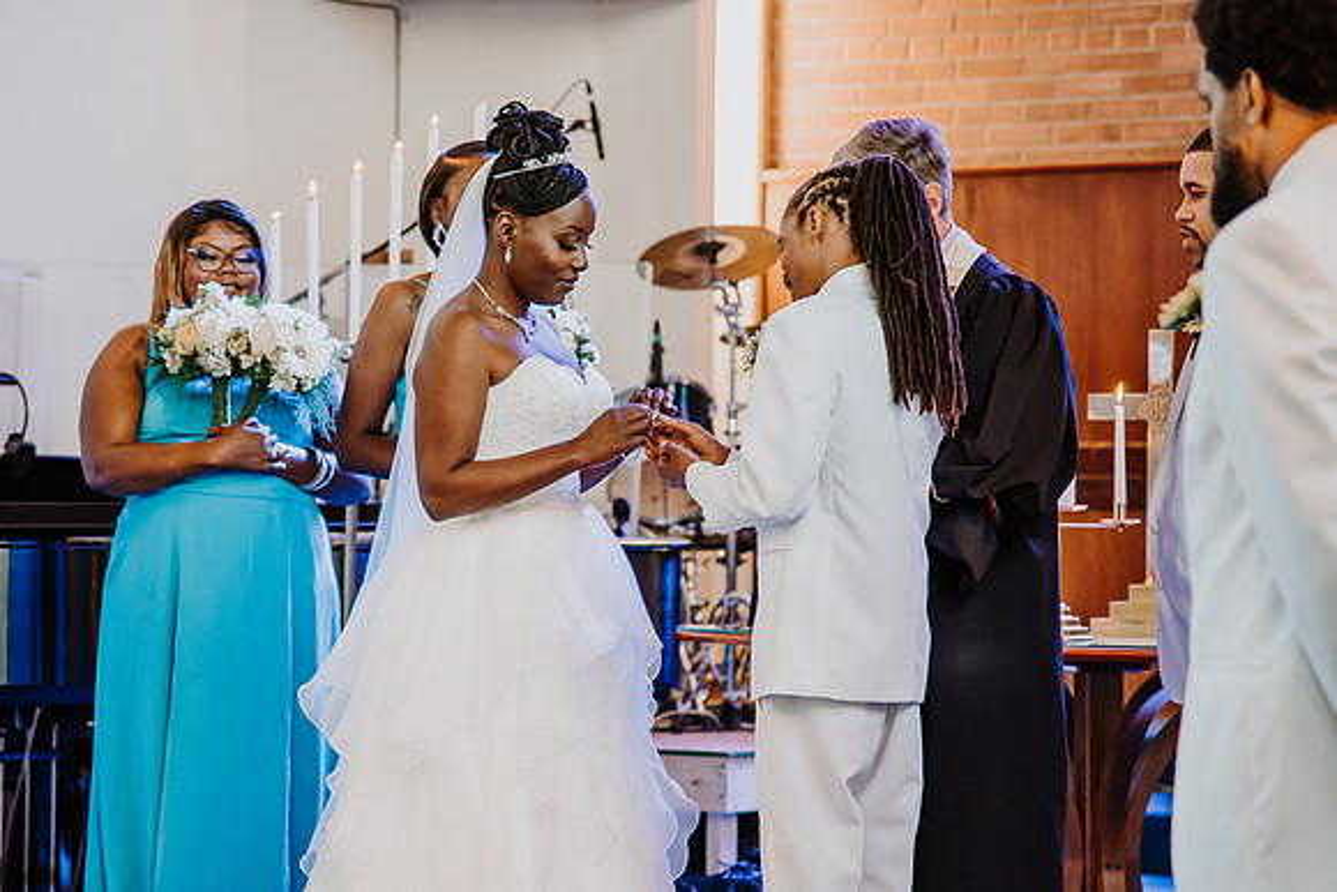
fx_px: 5528
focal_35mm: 149
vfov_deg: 9.2
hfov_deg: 13.8
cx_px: 550
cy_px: 504
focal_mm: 120
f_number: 4
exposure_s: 1/125
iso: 1000
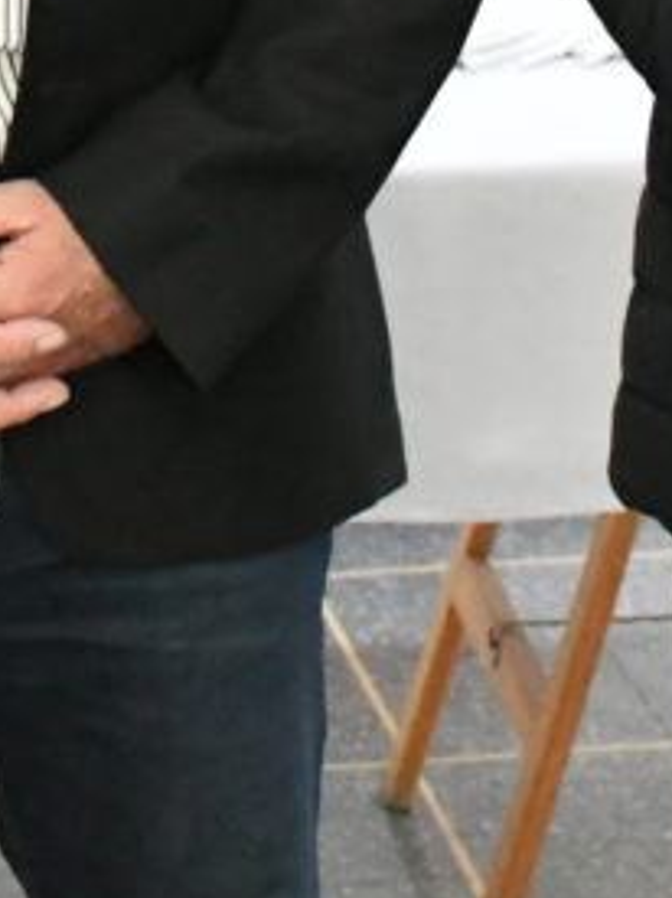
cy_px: -731
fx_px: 3756
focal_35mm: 145
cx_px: -20
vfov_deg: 12.4
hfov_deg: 10.1
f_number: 4.5
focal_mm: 18
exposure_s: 1/125
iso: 8000
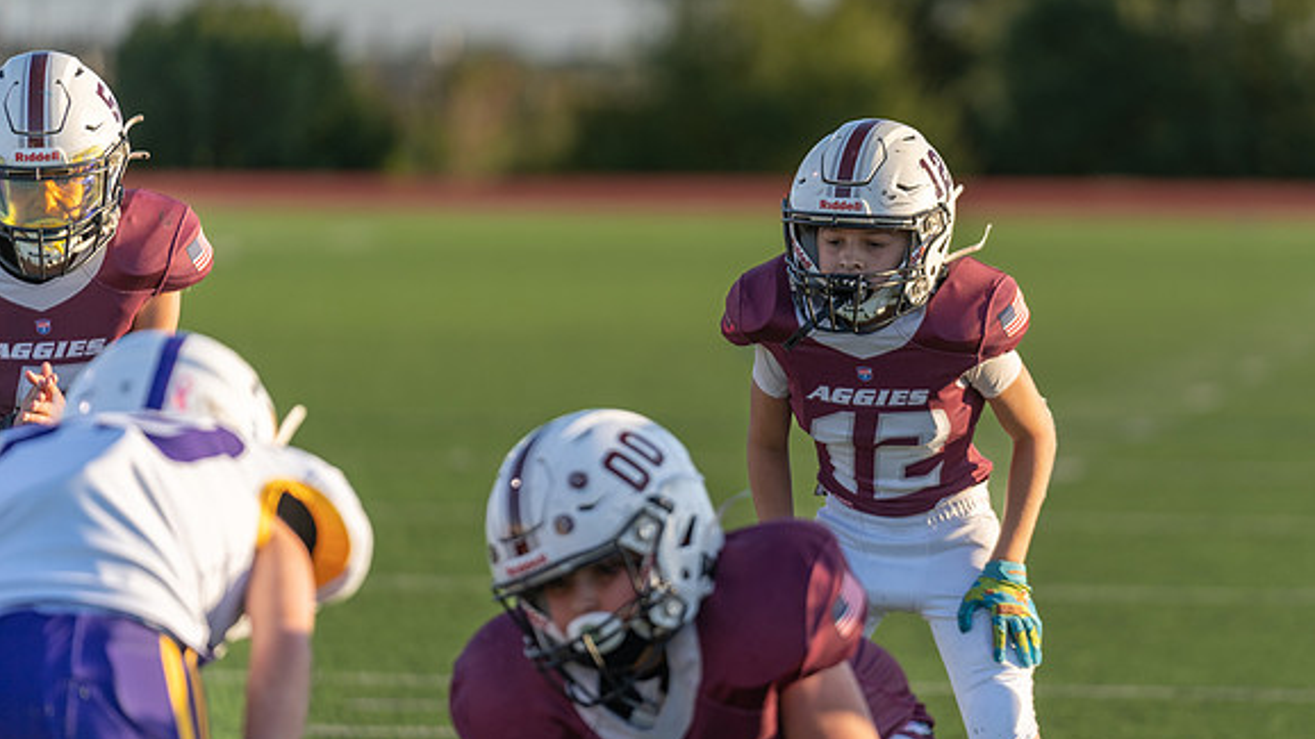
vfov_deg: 4.1
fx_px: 10216
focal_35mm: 293
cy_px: 332
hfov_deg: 7.4
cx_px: 917
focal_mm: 200
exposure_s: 1/1250
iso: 125
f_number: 2.8
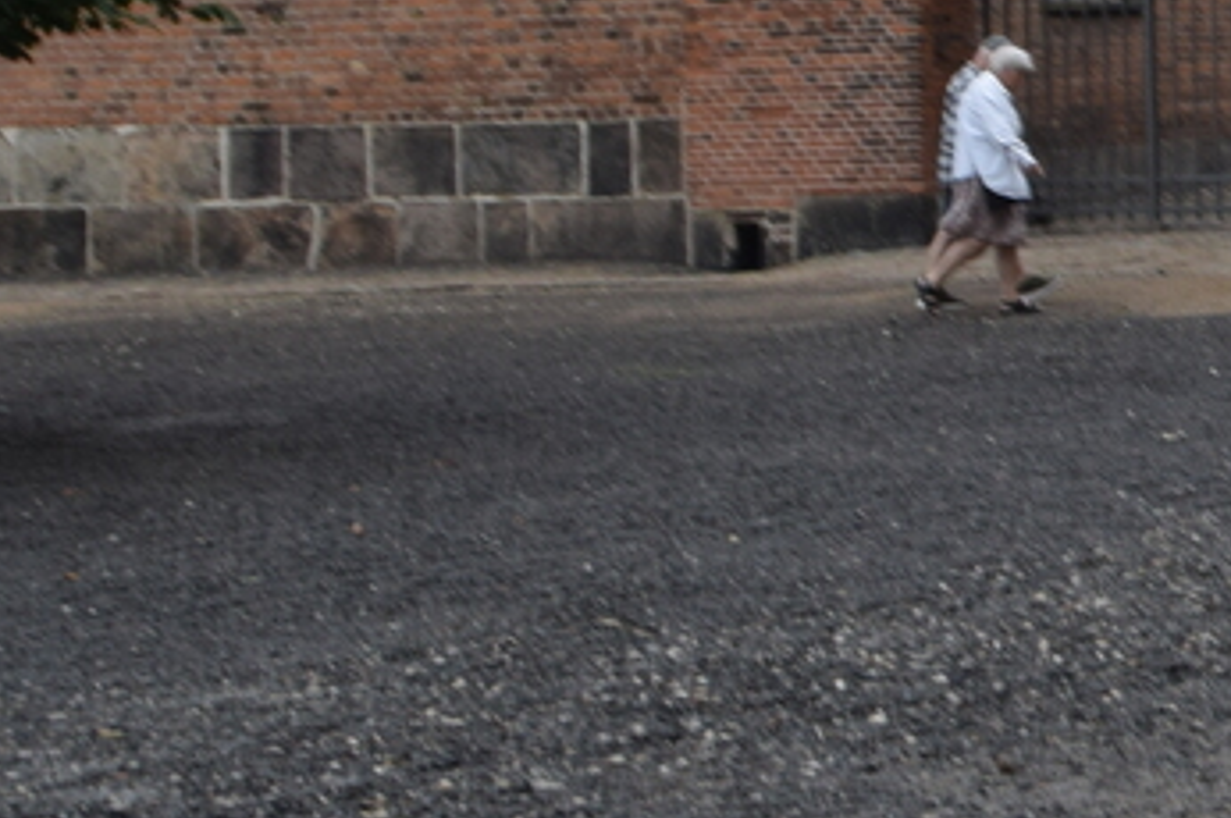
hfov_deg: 15.7
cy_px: -439
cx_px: 1537
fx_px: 4270
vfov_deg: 10.5
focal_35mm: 125
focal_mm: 18
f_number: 8
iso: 280
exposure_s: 1/250
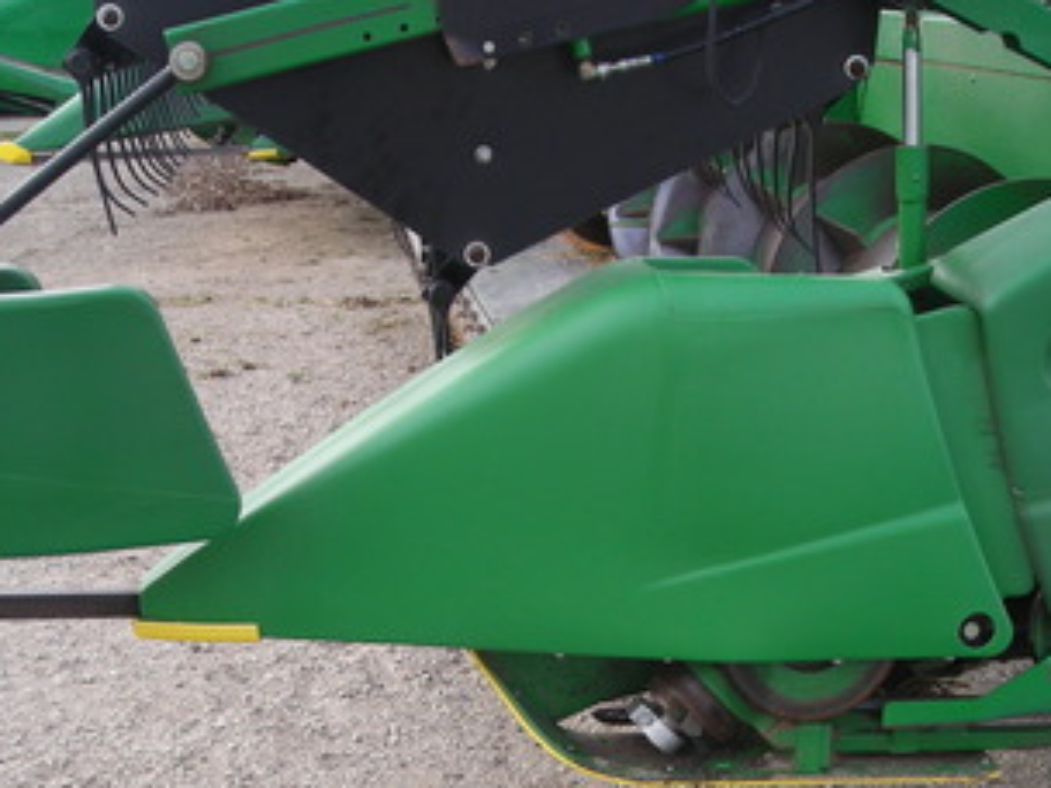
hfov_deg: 28.5
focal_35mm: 68
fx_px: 2065
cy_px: 695
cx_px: 619
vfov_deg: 21.2
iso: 50
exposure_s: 1/58.5
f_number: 3.2
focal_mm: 6.3
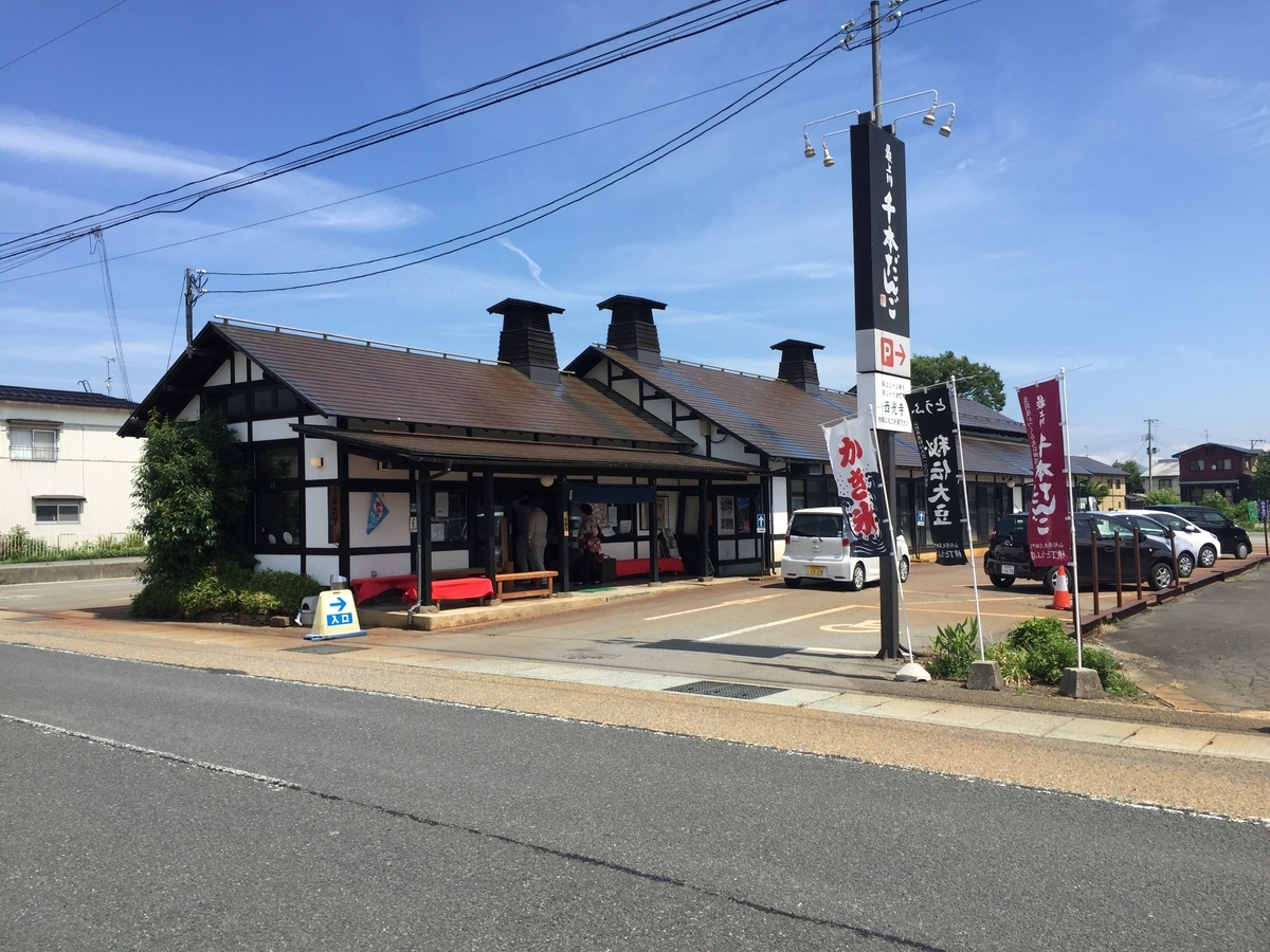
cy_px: 476
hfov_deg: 61.7
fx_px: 1064
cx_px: 635
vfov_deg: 48.2
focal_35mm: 29
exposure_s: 1/1799
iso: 32
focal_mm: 4.15
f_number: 2.2
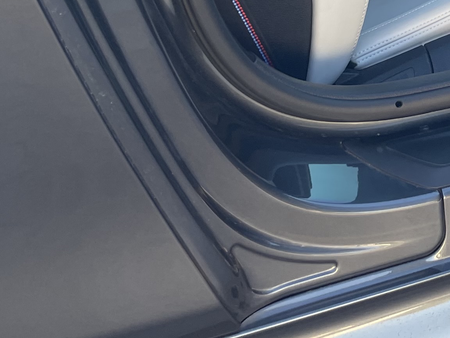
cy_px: -192
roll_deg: +0.2
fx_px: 1183
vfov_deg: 14.9
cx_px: 631
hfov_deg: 19.4
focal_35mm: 91
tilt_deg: -16.1
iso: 40
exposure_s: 1/121
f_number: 1.6
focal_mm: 4.2
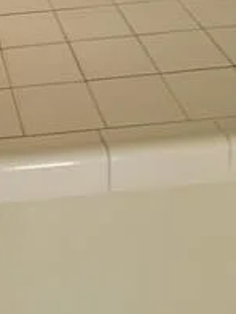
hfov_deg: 18.3
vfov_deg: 23.2
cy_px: -77
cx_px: -53
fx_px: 690
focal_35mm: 76
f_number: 1.8
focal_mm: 7
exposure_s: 1/120
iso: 200
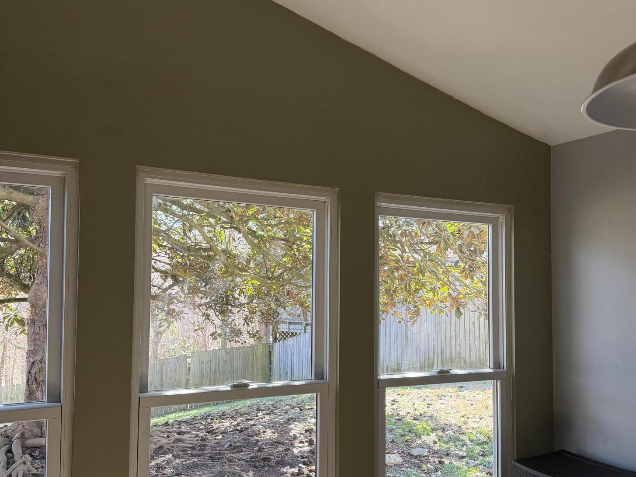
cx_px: 327
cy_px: 268
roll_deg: -0.3
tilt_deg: +2.1
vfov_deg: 42.9
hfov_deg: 55.3
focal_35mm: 33
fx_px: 606
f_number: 1.78
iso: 200
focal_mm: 6.76
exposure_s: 1/157
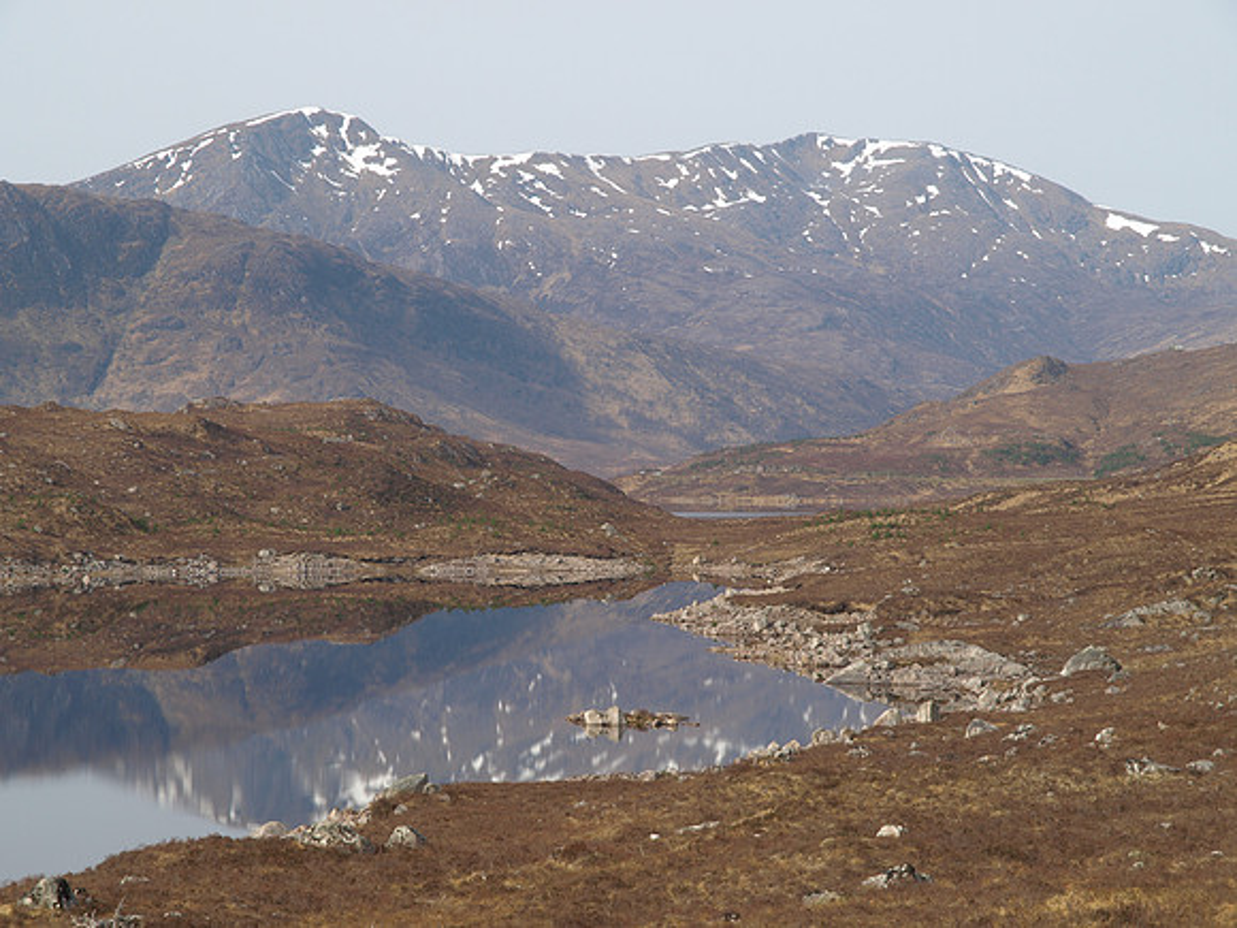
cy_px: 464
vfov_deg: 12.3
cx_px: 618
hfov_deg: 16.4
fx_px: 4288
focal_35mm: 120
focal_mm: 60
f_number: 7.1
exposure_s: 1/250
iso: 100
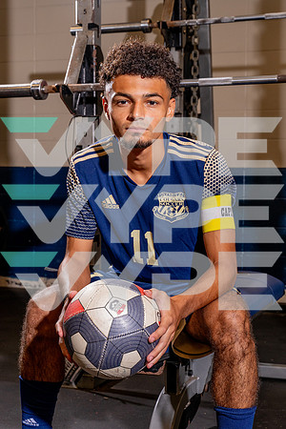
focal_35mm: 60
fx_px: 715
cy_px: 214
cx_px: 143
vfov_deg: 33.4
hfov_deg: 22.6
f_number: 8
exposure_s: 1/250
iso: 1250
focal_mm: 60
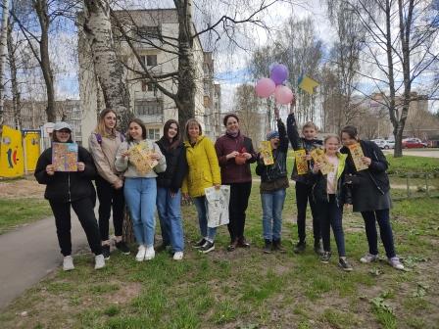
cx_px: 220
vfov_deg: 53.1
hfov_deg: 67.3
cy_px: 164
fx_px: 330
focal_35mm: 26
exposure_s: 1/703
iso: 100
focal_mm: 4.74
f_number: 1.79
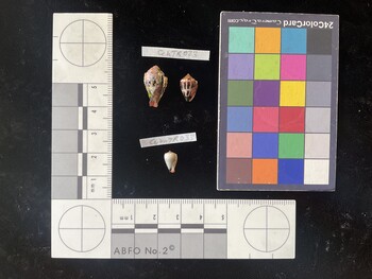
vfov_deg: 48.3
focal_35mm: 29
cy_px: 140
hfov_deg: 61.6
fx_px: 312
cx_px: 186
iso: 40
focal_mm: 3
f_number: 1.8
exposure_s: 1/60
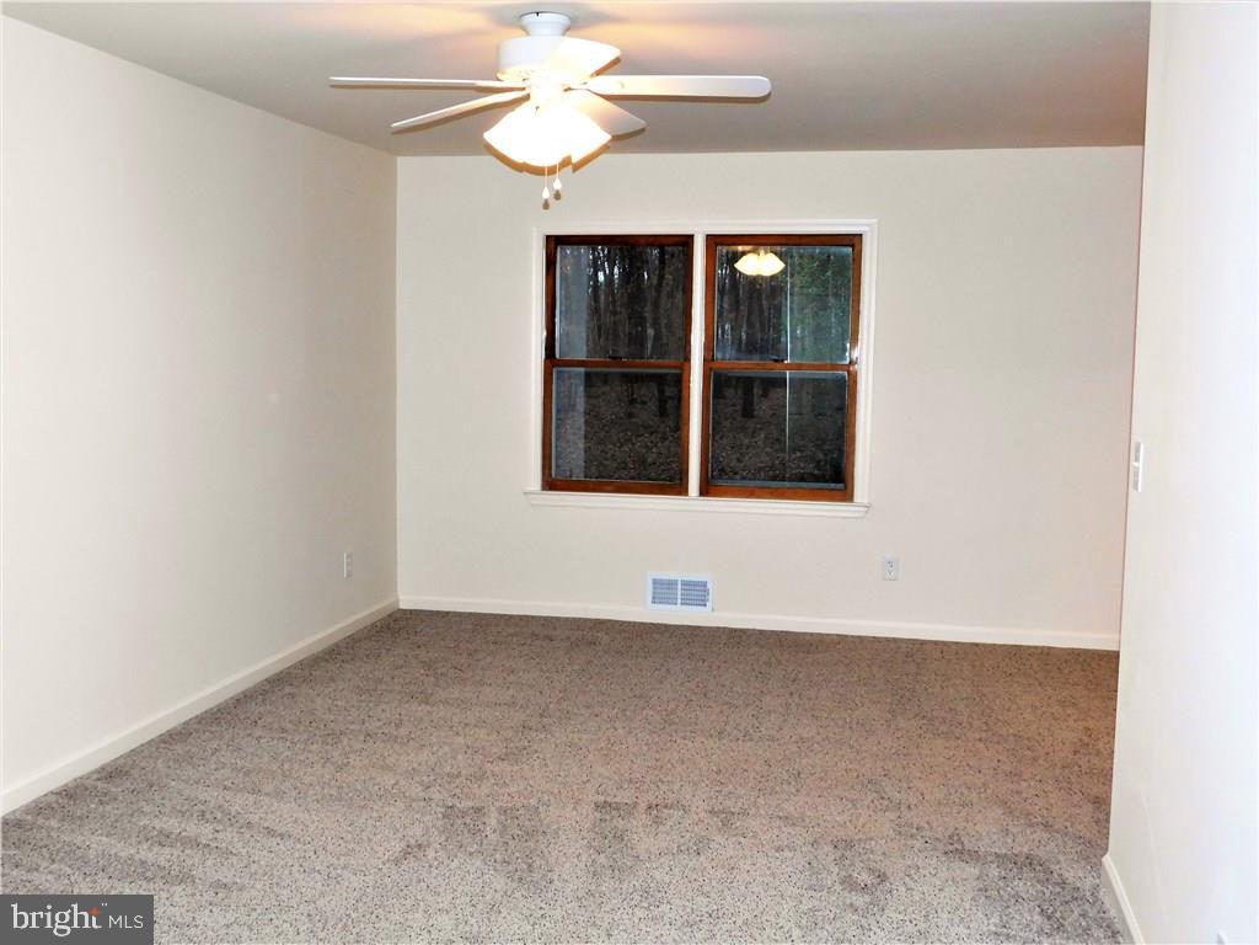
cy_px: 472
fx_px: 1309
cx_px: 630
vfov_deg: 39.7
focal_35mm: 36
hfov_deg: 51.4
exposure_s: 1/30
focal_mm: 6.3
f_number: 3.5
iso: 250
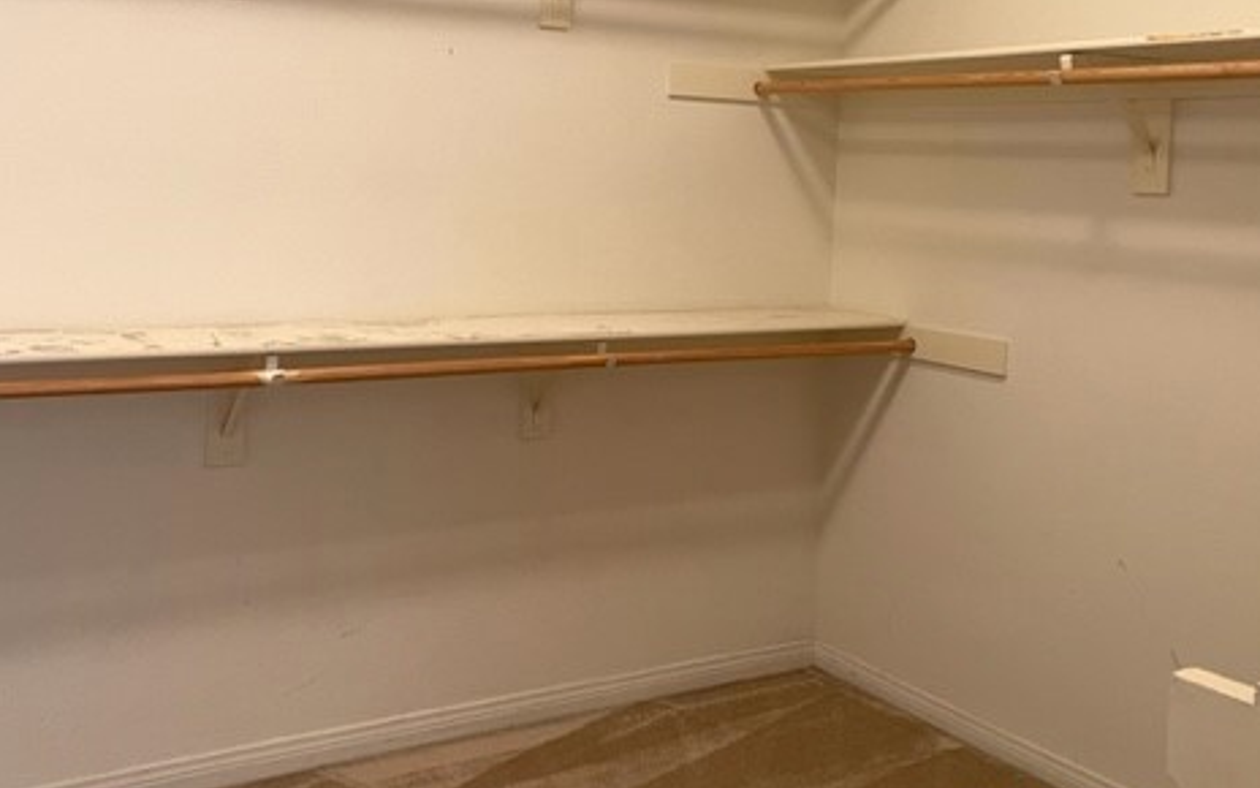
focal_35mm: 38
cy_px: 207
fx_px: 1305
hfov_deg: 51.0
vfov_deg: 33.0
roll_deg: -1.7
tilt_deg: -3.1
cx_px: 475
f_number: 1.6
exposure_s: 1/60
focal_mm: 5.1
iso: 200
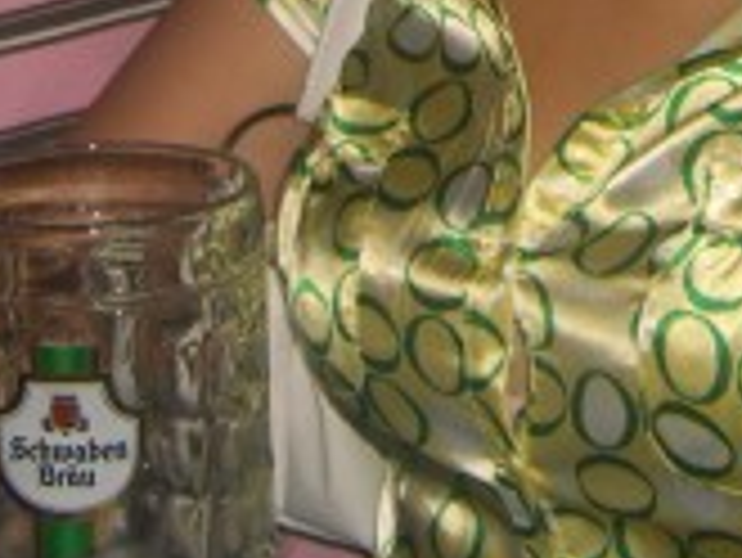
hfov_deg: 14.1
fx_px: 2960
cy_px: -324
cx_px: 684
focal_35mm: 138
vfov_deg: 10.3
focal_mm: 7.9
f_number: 2.8
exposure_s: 1/60
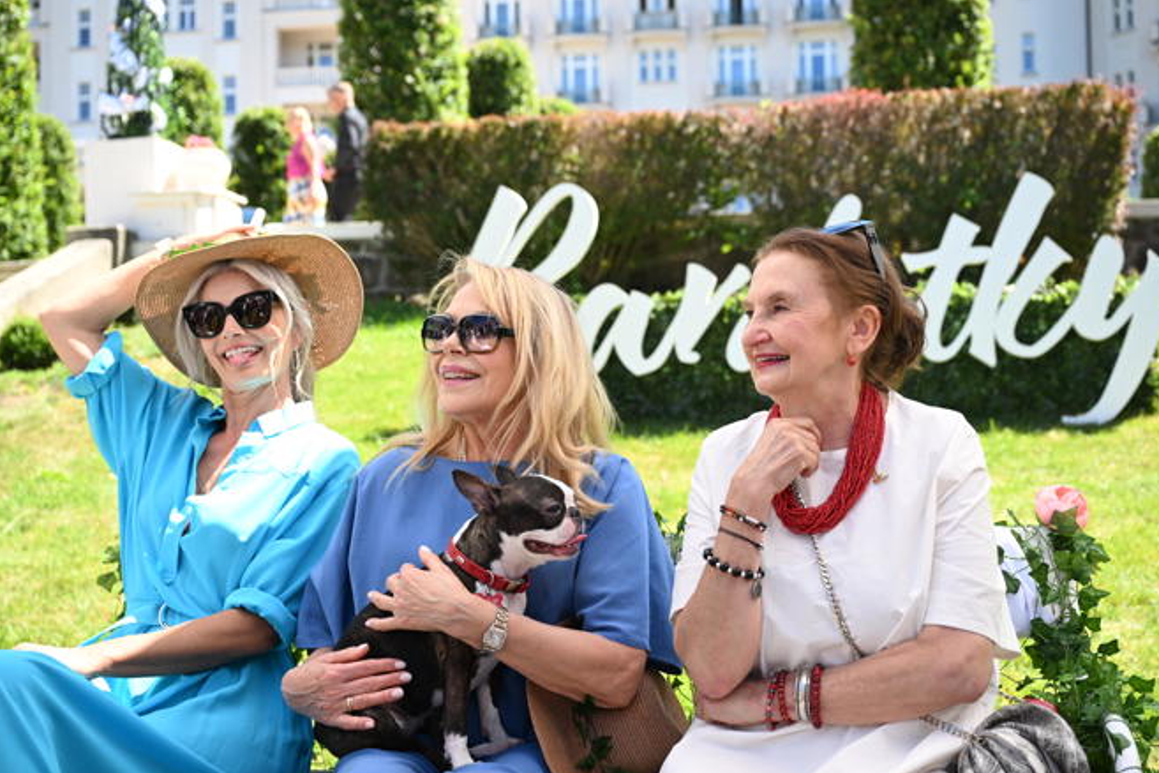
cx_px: 594
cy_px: 392
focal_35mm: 42
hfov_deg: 46.4
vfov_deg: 31.9
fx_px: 1352
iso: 250
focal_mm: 40
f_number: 3.5
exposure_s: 1/640
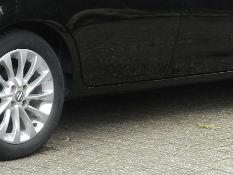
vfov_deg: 5.4
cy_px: -31
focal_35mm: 272
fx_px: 1831
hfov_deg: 7.3
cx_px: 62
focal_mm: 14.9
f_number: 4.4
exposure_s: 1/40
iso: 160
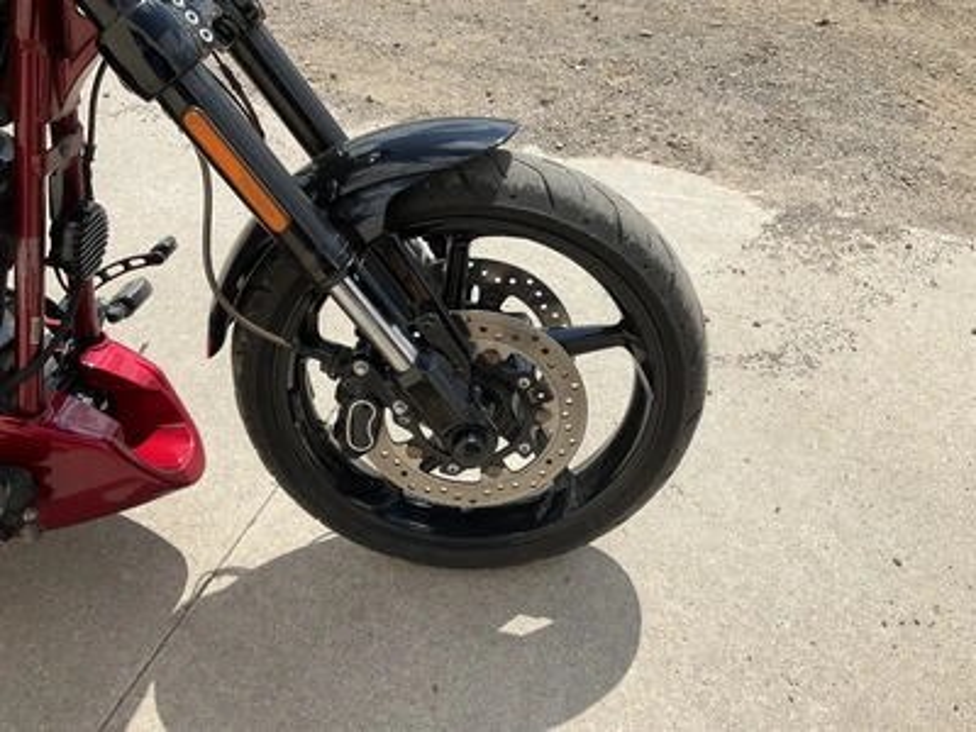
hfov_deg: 61.7
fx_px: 818
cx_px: 488
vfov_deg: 48.2
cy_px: 366
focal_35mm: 29
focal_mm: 3
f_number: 1.8
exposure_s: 1/2227
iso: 25
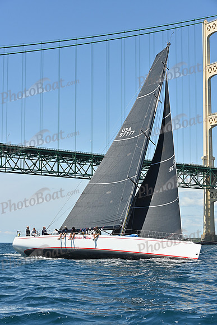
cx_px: 108
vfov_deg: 28.8
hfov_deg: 19.5
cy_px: 162
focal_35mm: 70
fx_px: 632
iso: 320
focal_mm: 70
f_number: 8
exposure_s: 1/1000
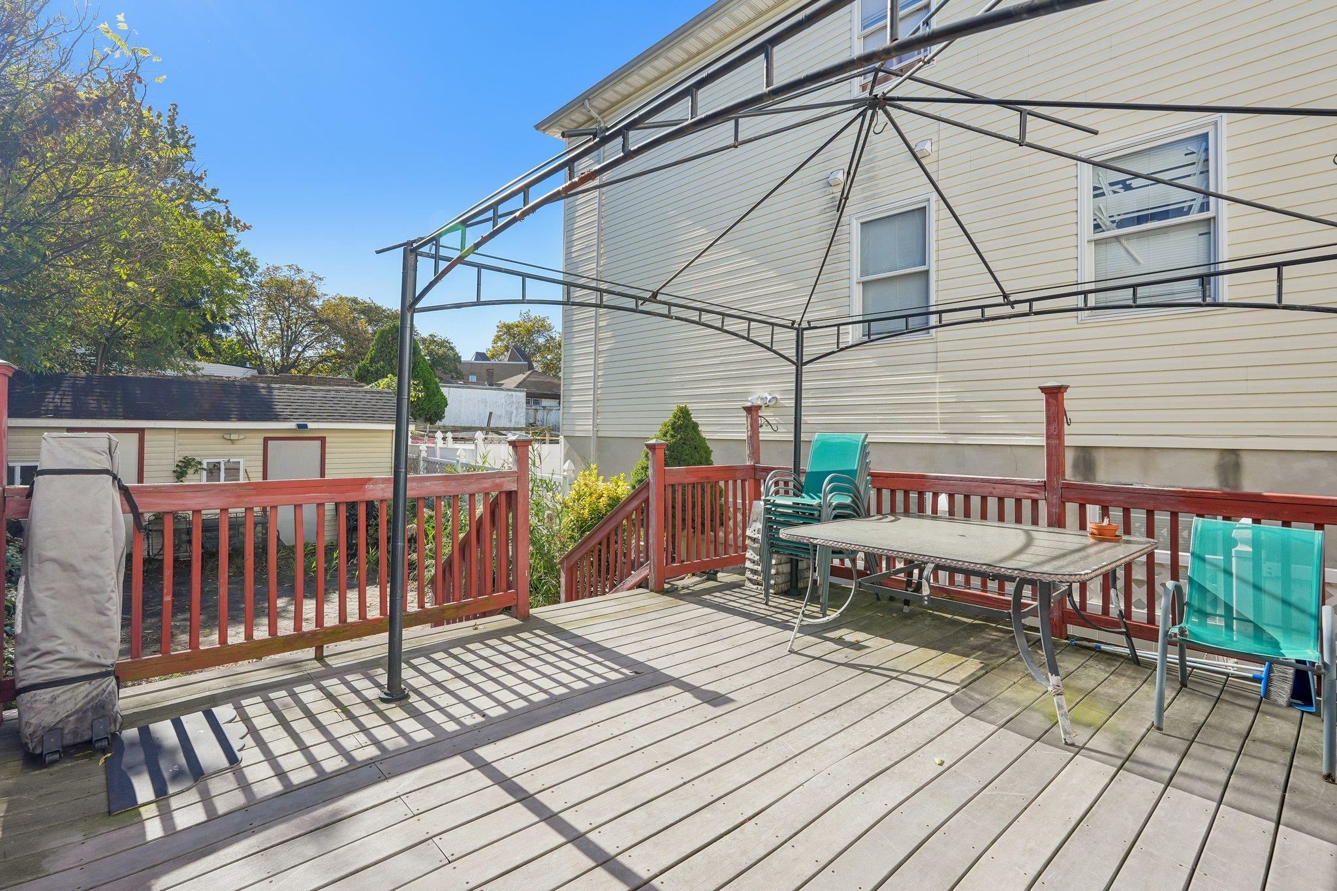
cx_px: 668
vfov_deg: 73.7
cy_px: 446
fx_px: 594
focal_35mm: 16
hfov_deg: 96.7
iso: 100
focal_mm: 16
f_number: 8
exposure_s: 1/250
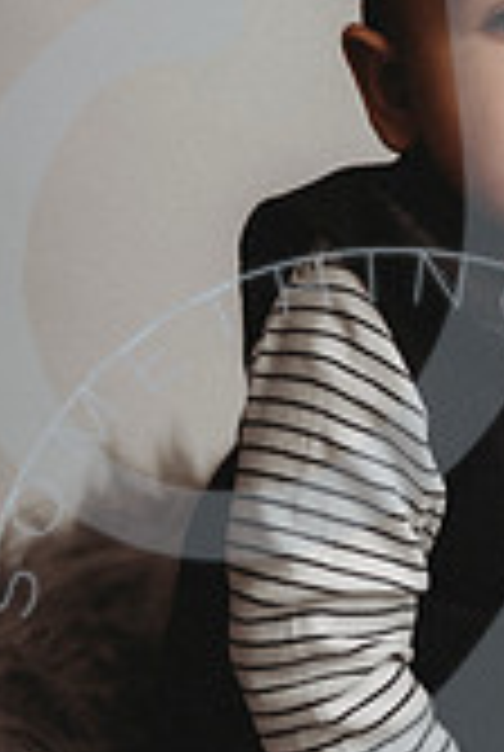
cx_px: 594
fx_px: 2363
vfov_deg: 18.1
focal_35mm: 113
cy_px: 324
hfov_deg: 11.9
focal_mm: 42
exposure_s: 1/125
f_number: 2.8
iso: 100
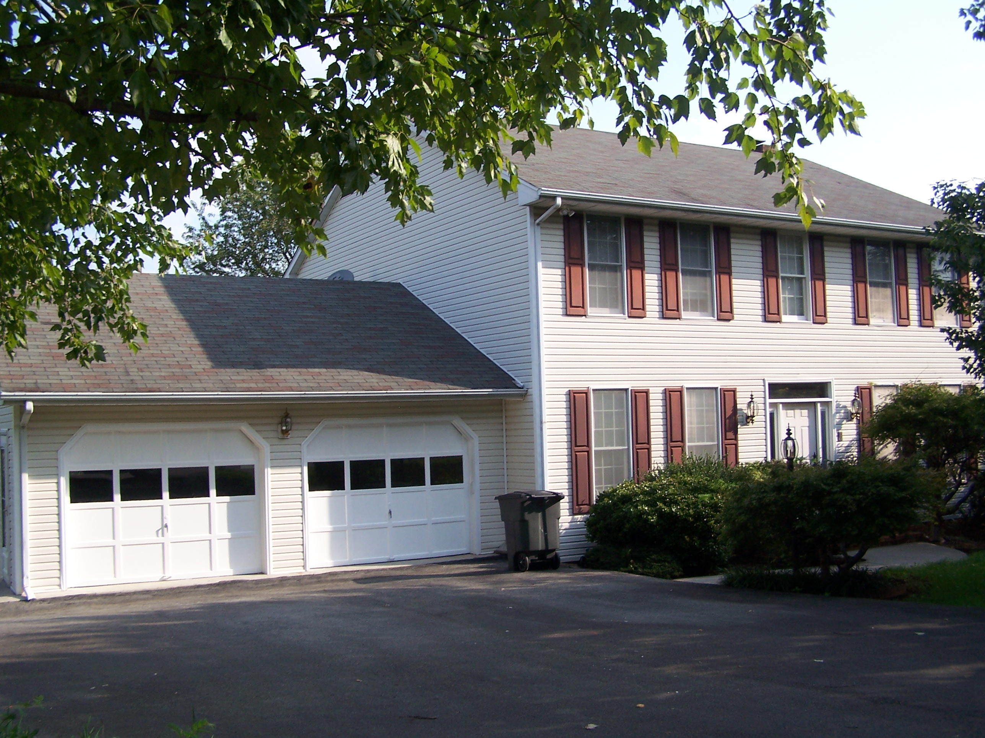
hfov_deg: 49.0
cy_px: 369
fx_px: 1081
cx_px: 492
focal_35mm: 38
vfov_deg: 37.7
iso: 80
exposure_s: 1/640
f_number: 2.8
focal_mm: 6.3
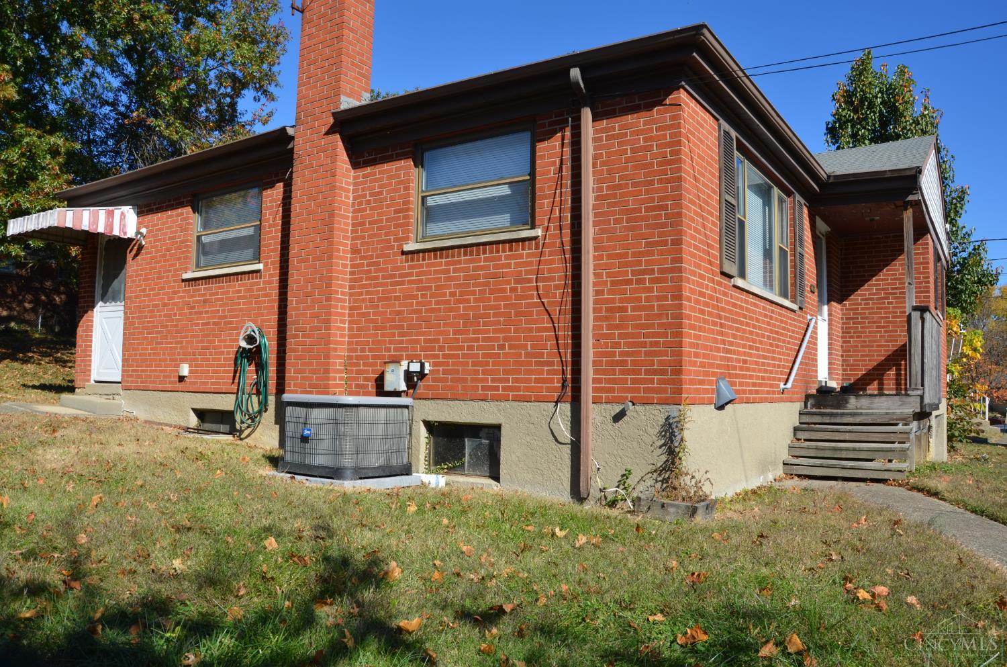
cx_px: 504
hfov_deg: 67.5
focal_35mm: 27
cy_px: 334
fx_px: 754
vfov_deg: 47.7
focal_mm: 18
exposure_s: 1/250
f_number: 8
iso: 100
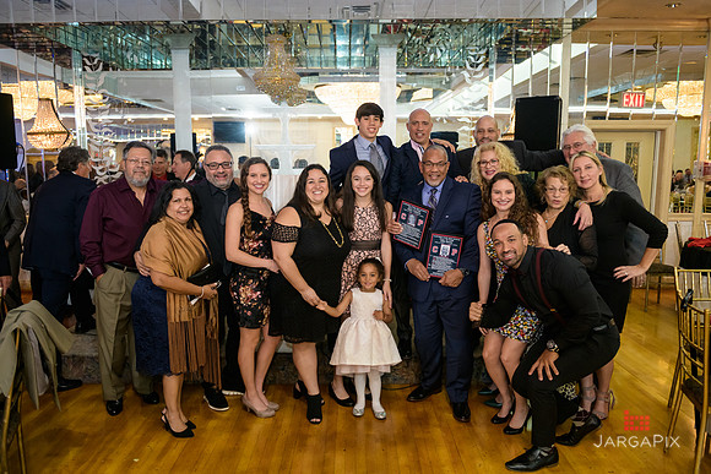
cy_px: 237
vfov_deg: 48.0
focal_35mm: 27
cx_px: 356
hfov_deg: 67.4
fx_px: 533
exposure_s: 1/125
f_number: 3.2
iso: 1600
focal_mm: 27
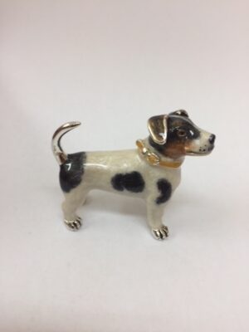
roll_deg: -1.1
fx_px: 278
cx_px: 124
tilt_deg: -37.5
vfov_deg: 61.7
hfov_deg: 48.2
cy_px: 166
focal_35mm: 29
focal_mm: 4.15
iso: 32
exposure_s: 1/50
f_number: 2.2
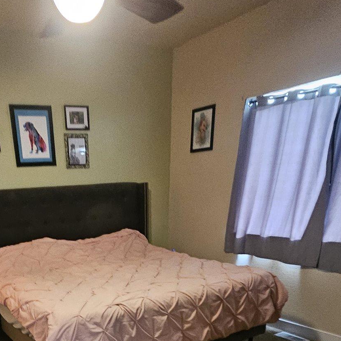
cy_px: 366
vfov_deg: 41.8
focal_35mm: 32
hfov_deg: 49.8
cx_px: 102
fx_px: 357
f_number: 2.2
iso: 800
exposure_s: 1/24
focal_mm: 2.2
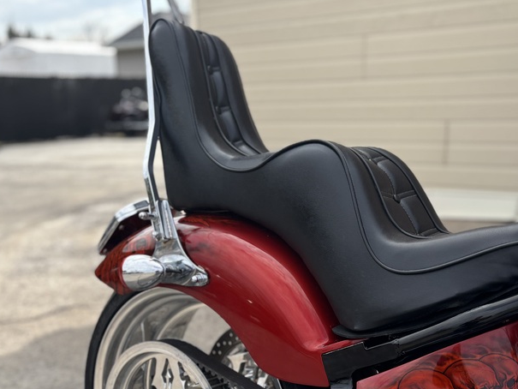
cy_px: 324
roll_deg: +2.0
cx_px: 251
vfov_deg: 31.8
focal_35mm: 44
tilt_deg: -19.2
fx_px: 659
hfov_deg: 42.9
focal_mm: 5.96
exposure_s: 1/1437
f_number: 1.6
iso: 50
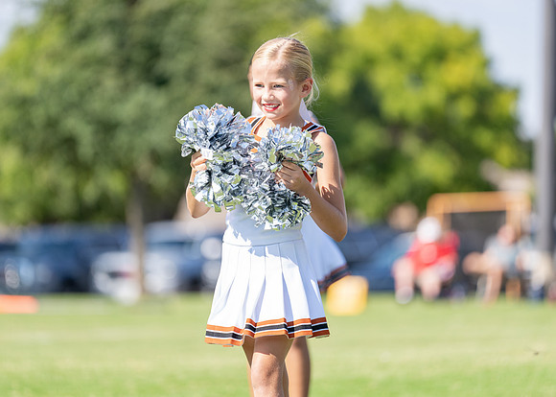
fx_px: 3749
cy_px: 176
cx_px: 268
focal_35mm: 237
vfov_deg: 6.1
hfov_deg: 8.5
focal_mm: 200
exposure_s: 1/1600
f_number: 2.8
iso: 200
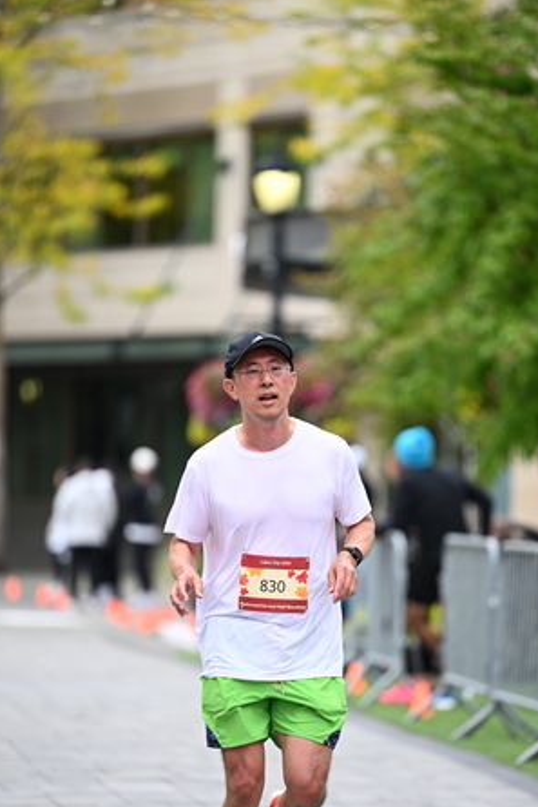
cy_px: 484
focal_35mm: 241
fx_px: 5398
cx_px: 291
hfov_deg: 5.7
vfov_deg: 8.5
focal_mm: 195
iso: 640
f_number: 2.8
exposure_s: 1/2000
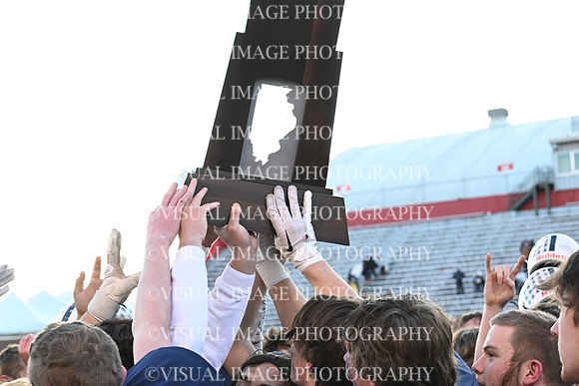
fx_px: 1400
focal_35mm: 87
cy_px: 193
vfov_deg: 15.7
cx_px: 290
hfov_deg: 23.4
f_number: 5.6
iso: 1600
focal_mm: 58
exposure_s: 1/500
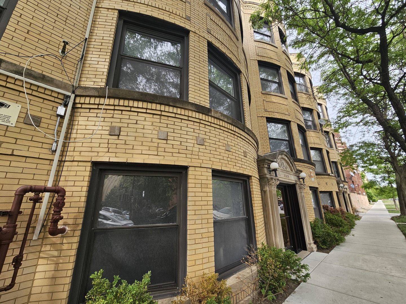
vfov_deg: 89.9
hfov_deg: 106.2
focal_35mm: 13
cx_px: 203
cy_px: 152
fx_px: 152
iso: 50
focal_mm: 2.2
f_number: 2.2
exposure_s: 1/224
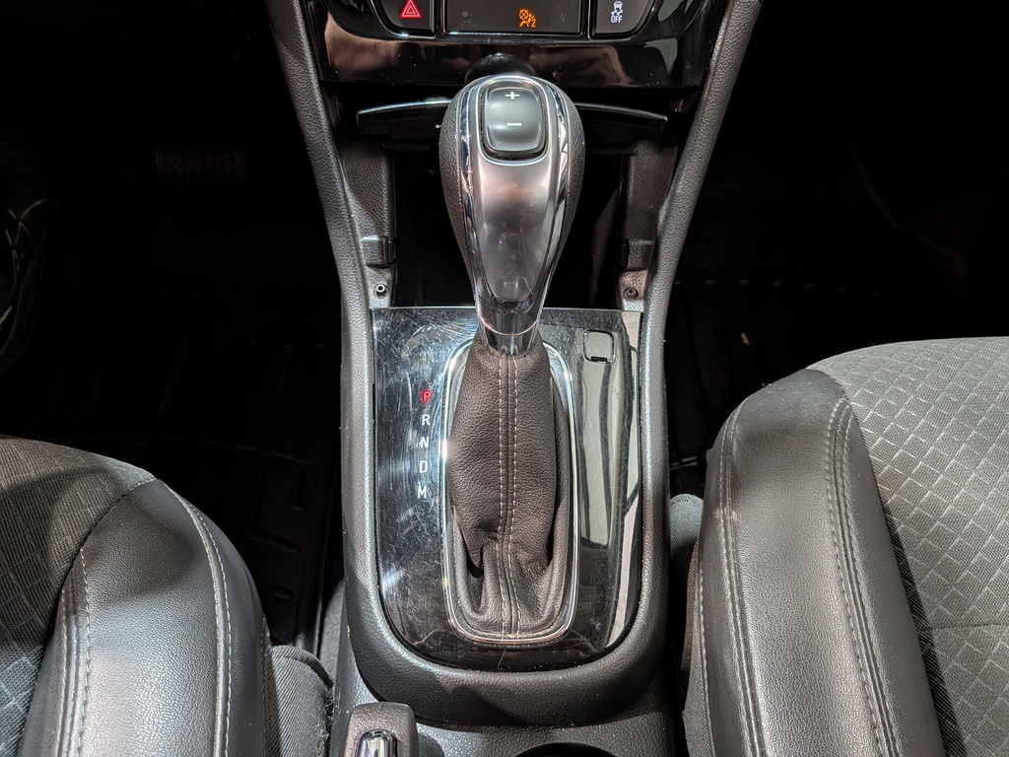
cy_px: 378
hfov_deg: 71.6
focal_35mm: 24
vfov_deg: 56.8
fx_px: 700
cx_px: 504
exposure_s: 1/30
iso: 33
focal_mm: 4.53
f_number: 1.7
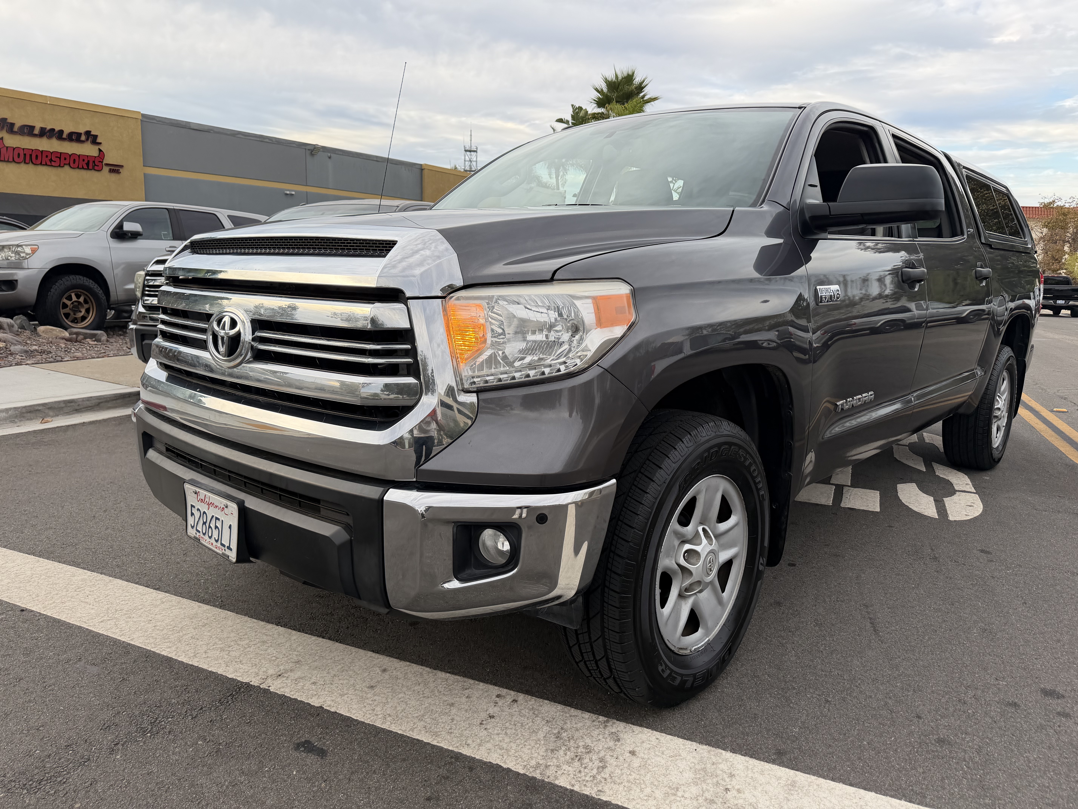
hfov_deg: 71.6
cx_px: 539
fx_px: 747
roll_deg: -1.6
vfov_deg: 56.8
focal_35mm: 24
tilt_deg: -11.5
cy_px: 404
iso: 80
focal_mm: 6.76
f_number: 1.78
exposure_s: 1/547
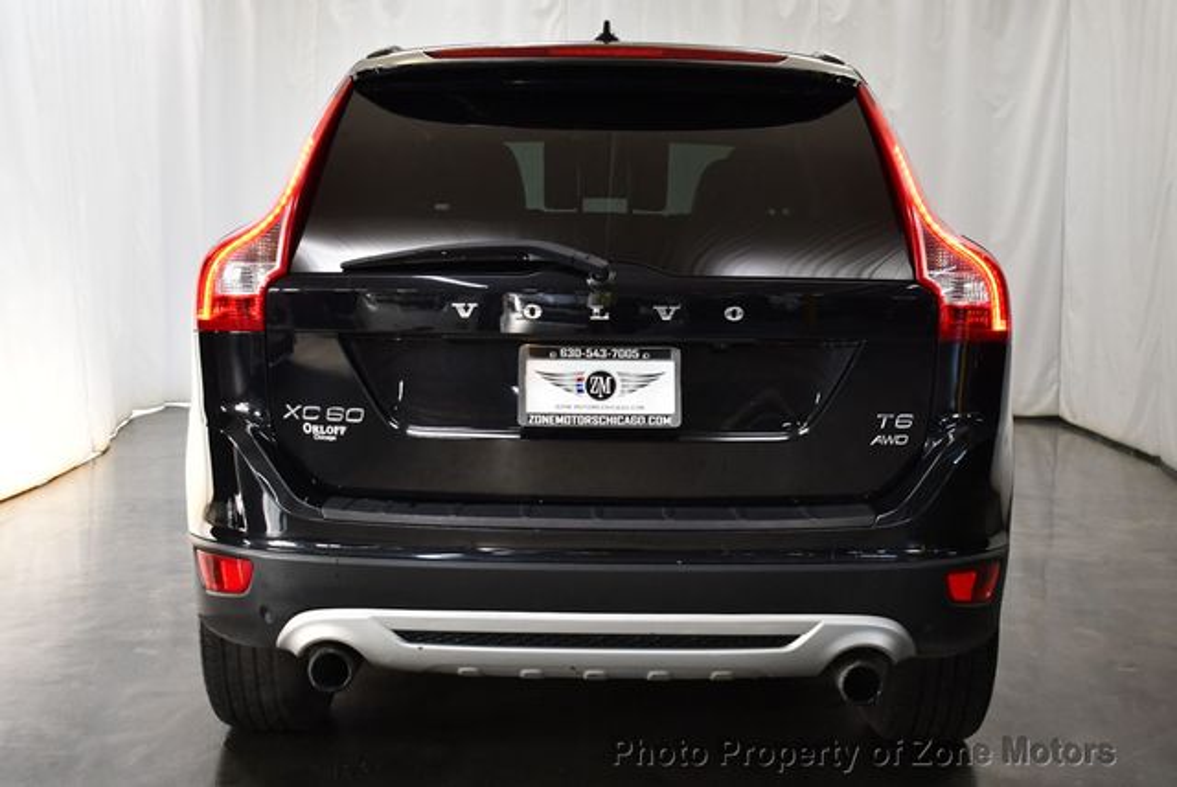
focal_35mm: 50
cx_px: 588
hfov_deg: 39.6
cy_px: 394
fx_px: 1636
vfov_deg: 27.0
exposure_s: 1/160
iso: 800
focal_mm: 25
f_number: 4
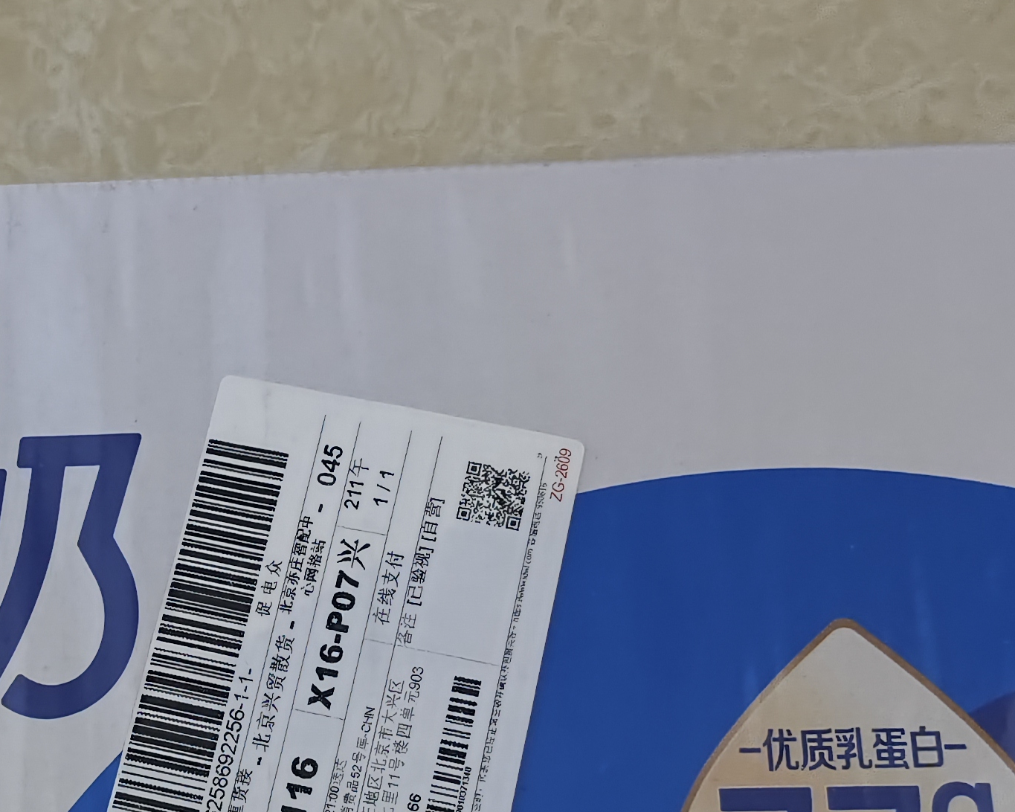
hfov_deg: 26.6
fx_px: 2103
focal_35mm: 70
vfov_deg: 21.8
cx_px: 197
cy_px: 536
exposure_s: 1/33.3
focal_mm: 5.56
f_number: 1.88
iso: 1715
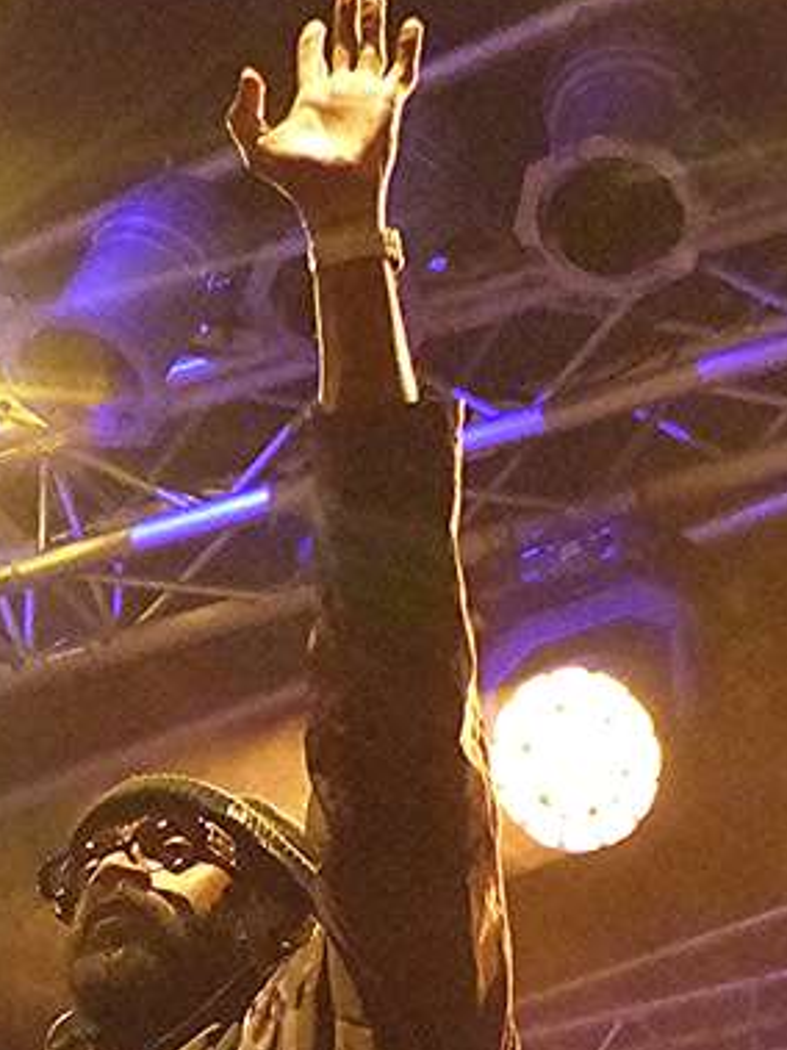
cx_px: 30
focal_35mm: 124
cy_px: 1258
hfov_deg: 11.8
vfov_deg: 15.3
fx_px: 3761
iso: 1600
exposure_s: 1/125
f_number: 2.8
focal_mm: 8.4
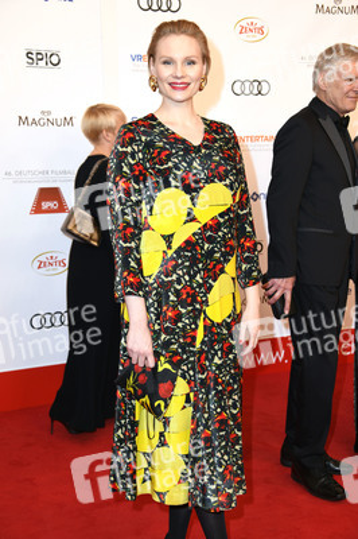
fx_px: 867
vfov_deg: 34.5
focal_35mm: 58
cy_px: 270
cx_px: 179
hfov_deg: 23.3
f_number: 6.3
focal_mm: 58
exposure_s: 1/125
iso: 250
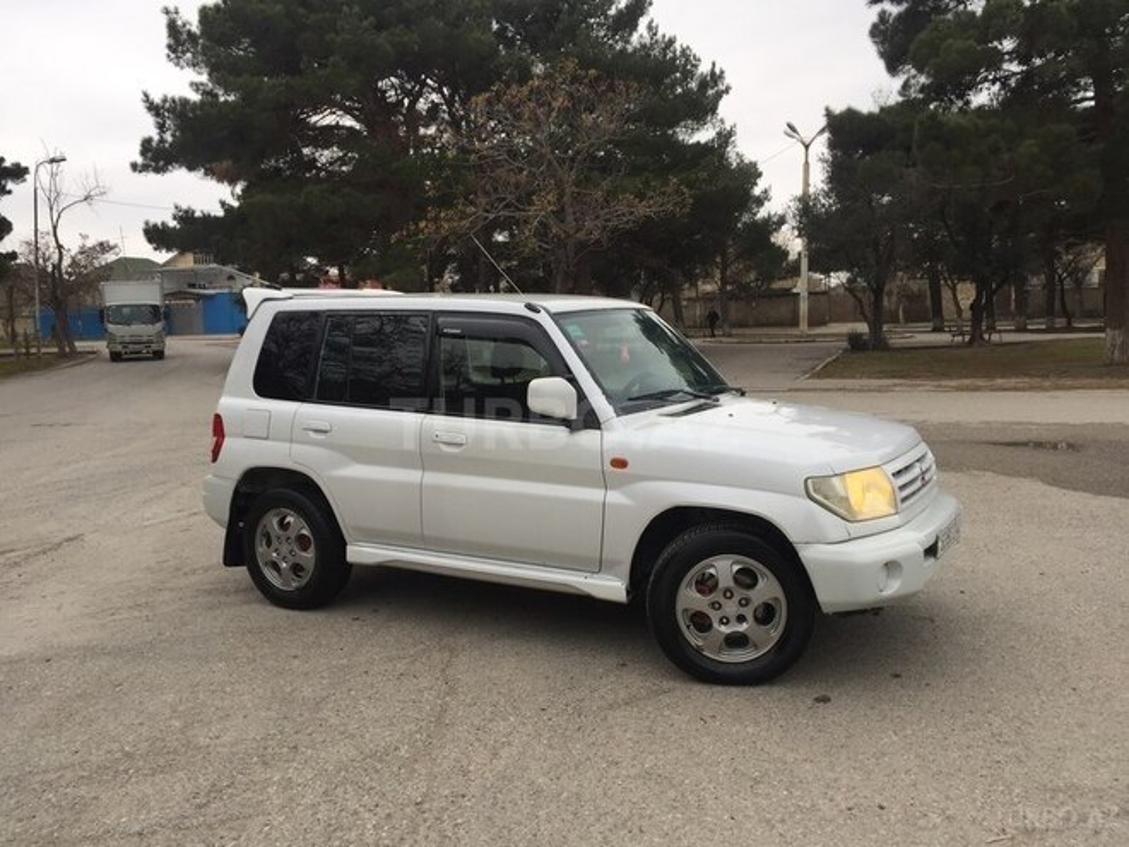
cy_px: 424
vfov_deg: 48.2
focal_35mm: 29
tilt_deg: -5.0
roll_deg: +2.4
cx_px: 564
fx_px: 946
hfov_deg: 61.7
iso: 32
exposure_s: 1/706
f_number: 2.2
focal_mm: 4.15
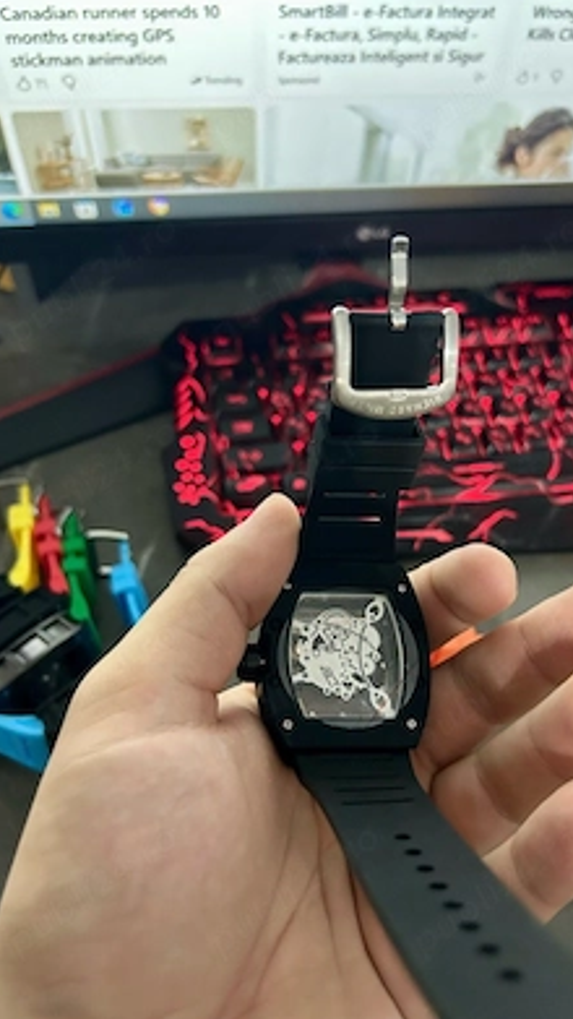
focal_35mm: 29
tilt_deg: -48.4
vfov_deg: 66.1
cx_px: 346
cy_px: 516
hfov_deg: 40.0
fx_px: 783
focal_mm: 5.7
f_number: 1.5
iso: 500
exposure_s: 1/30
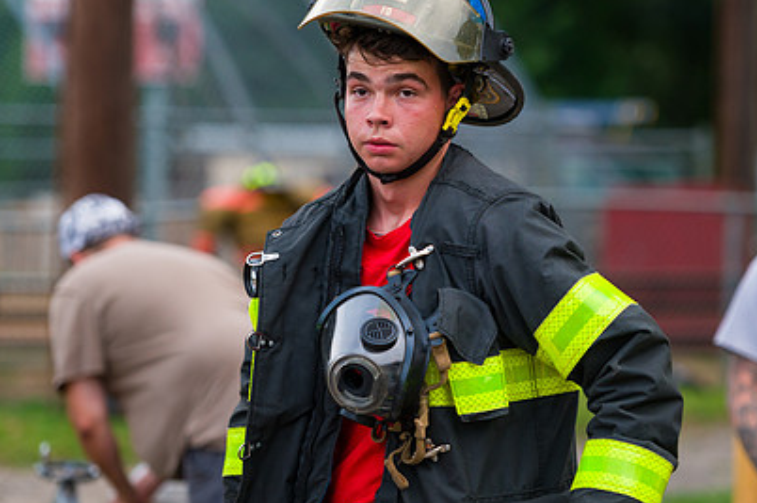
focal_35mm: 195
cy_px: 228
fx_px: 4095
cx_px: 482
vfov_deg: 7.0
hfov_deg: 10.6
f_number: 3.2
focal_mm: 135
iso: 500
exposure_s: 1/250
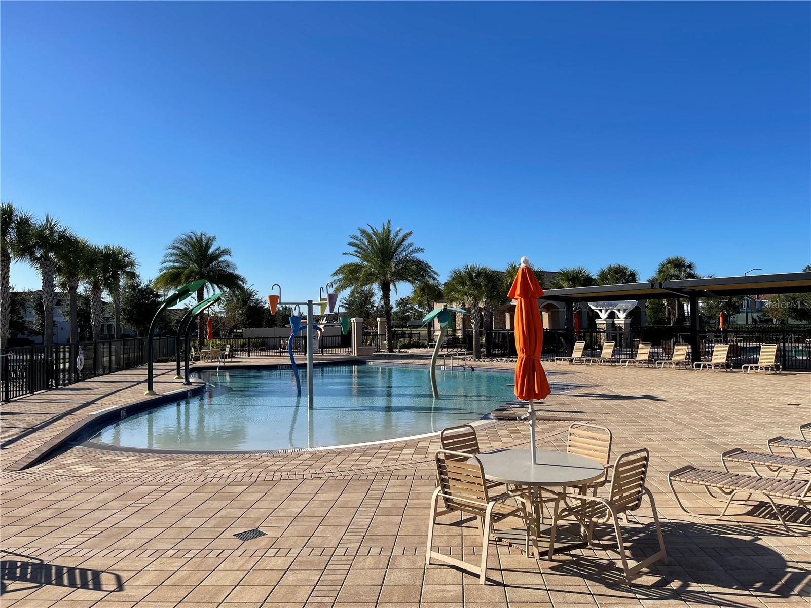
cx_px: 406
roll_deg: +0.6
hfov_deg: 67.3
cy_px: 304
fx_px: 609
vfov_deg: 53.1
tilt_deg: +0.7
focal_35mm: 26
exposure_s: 1/4525
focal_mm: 5.1
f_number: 1.6
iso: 32
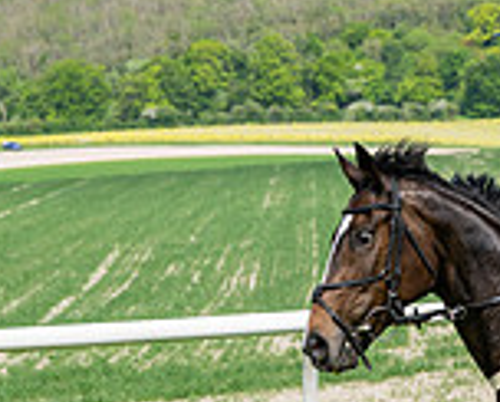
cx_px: 590
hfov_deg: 6.6
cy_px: 432
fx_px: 4327
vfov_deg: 5.3
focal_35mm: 292
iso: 200
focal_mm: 70
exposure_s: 1/1250
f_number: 5.6
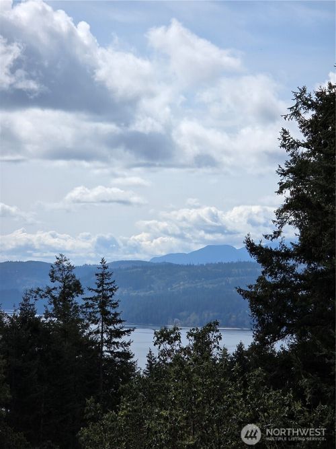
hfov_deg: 12.9
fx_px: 1489
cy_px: 224
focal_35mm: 115
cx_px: 168
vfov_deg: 17.1
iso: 64
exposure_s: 1/2157
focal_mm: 18.6
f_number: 3.4
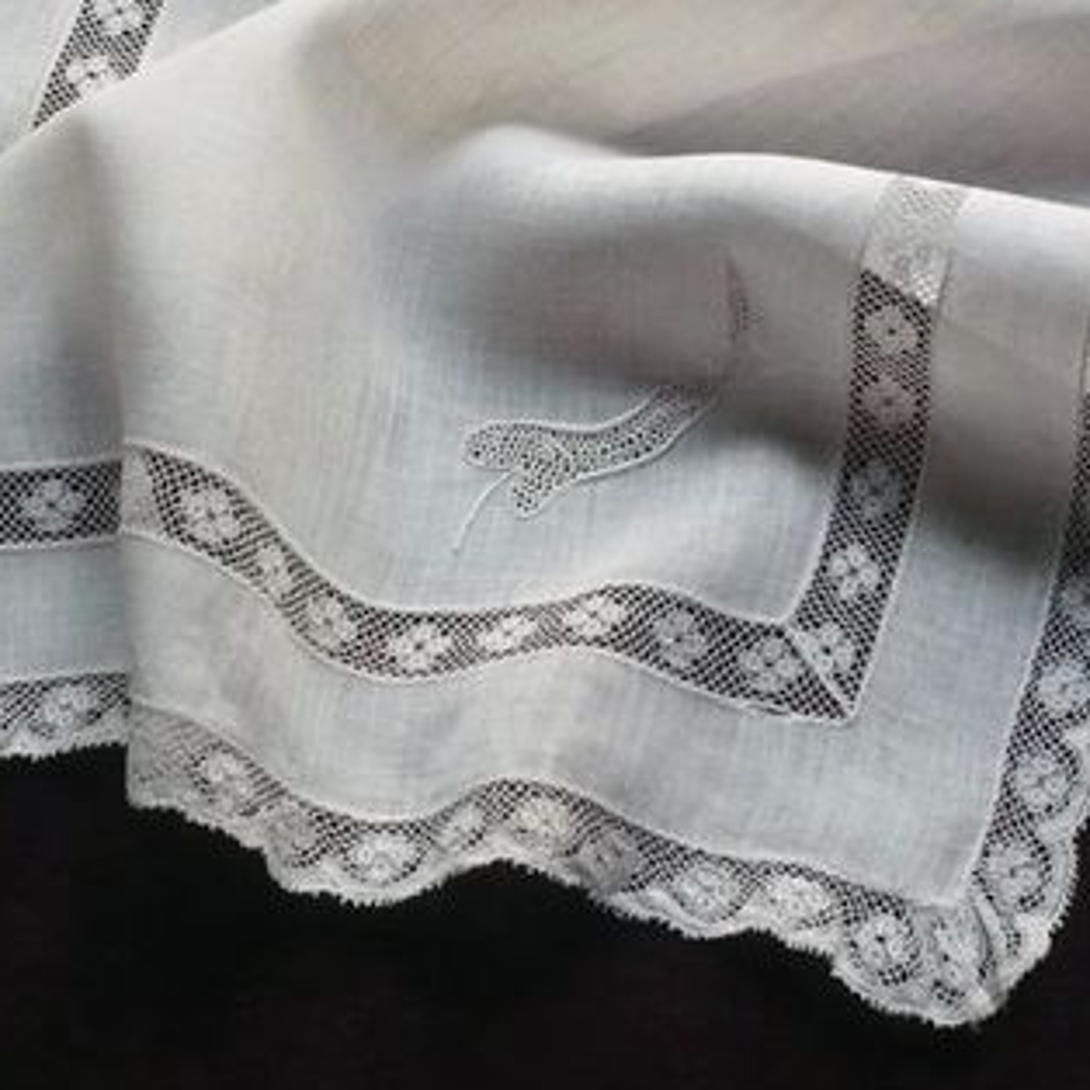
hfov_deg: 25.0
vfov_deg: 24.9
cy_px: 351
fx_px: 2458
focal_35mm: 69
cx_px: 562
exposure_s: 1/100
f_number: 2.8
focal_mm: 5.8
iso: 400
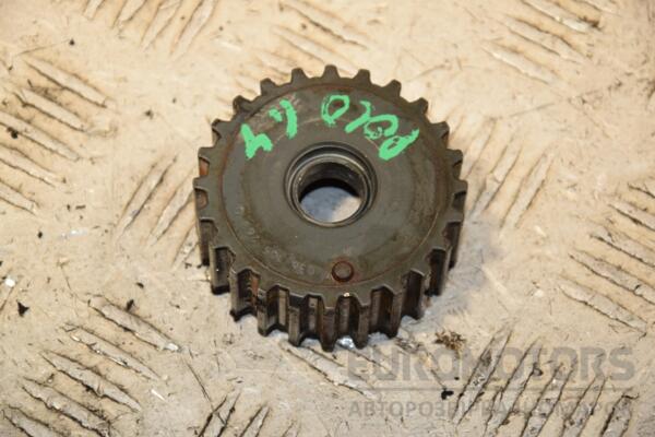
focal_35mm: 158
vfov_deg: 8.7
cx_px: 328
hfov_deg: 13.0
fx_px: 2865
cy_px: 218
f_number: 7.1
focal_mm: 105
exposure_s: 1/200
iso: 800
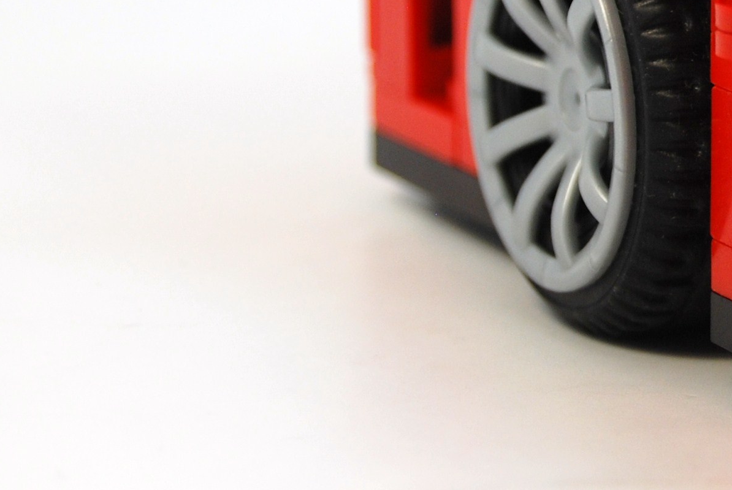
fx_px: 5448
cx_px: 885
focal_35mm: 268
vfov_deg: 5.1
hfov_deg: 7.6
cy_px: -96
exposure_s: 1/125
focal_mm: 55
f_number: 5.6
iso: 180
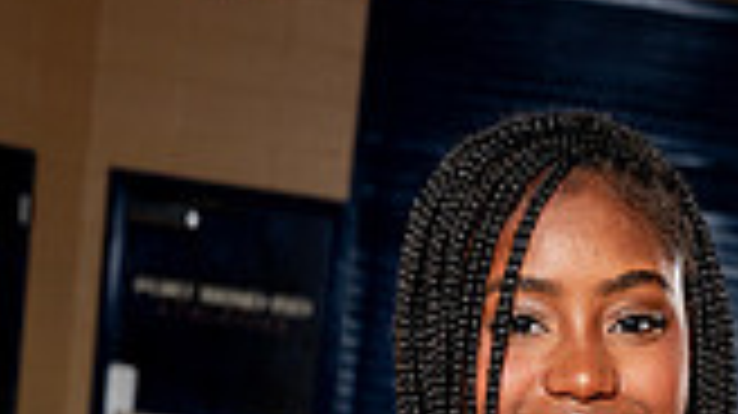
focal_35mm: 132
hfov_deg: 16.2
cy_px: 981
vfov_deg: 8.4
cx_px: 490
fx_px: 2581
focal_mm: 46
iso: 200
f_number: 5.6
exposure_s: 1/250
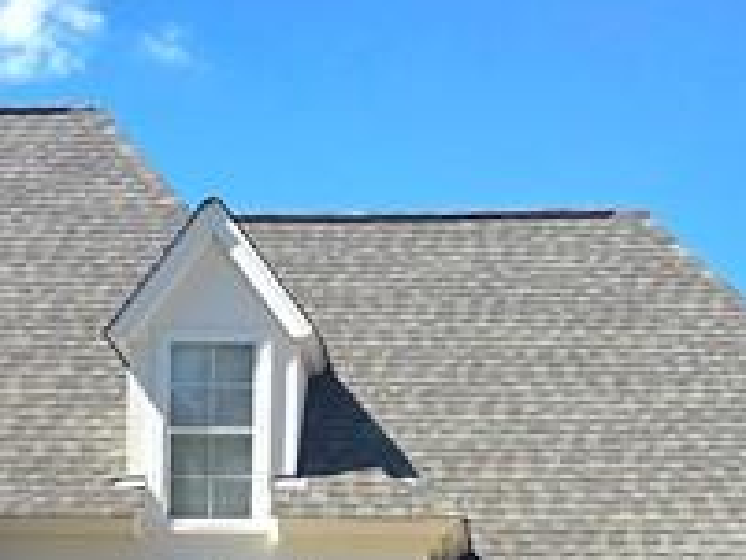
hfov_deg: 16.8
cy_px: 764
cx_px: 353
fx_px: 2523
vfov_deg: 12.2
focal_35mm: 117
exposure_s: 1/714
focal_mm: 6.3
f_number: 1.7
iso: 12
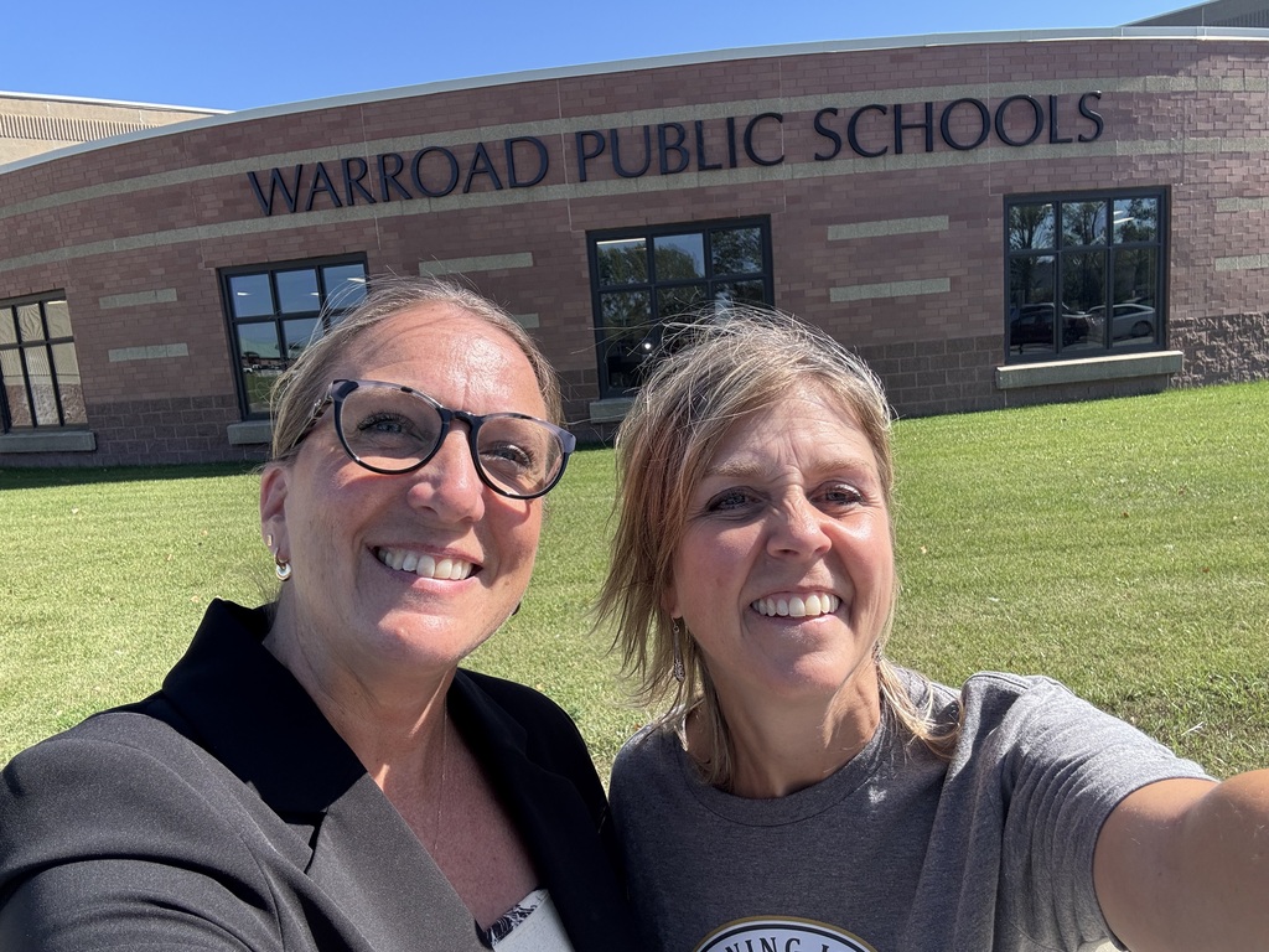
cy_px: 476
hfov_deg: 73.9
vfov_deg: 58.9
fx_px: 843
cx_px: 634
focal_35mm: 23
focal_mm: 2.69
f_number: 1.9
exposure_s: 1/871
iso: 25
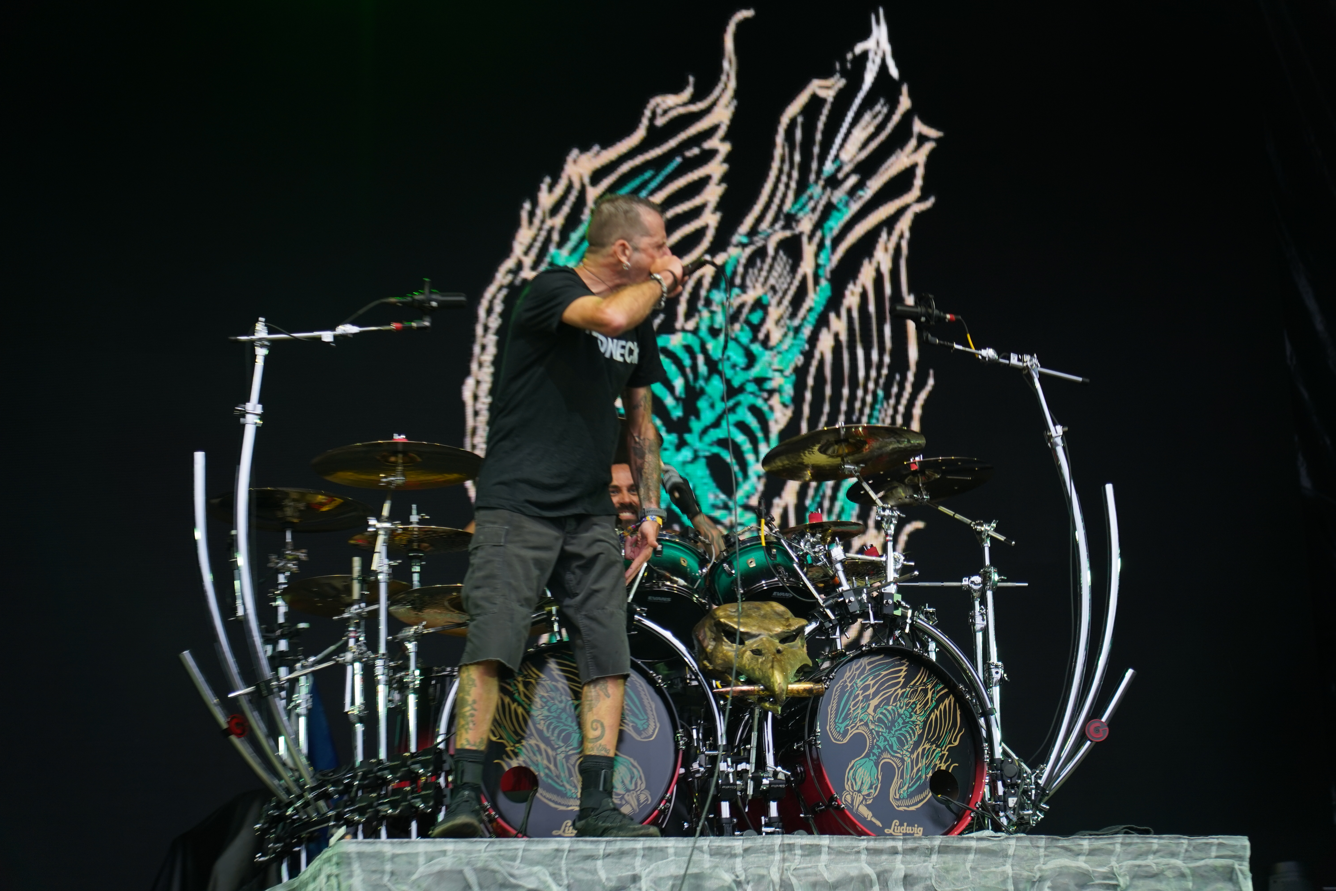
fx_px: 3377
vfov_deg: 15.0
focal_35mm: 91
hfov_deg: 22.4
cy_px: 446
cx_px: 668
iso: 320
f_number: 4
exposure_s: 1/125
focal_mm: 91
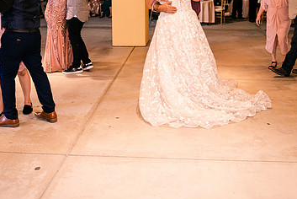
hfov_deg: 42.7
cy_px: 50
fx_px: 380
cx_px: 162
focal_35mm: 46
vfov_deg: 28.9
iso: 3200
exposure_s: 1/200
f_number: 2.8
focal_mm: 28
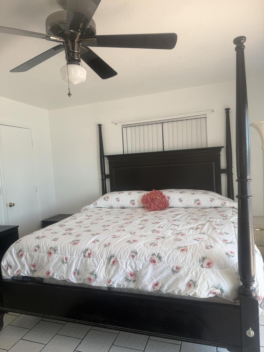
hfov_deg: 56.8
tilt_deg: -2.6
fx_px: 244
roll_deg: +3.6
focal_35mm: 24
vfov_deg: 71.6
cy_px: 176
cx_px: 132
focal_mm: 6.76
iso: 64
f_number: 1.78
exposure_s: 1/121
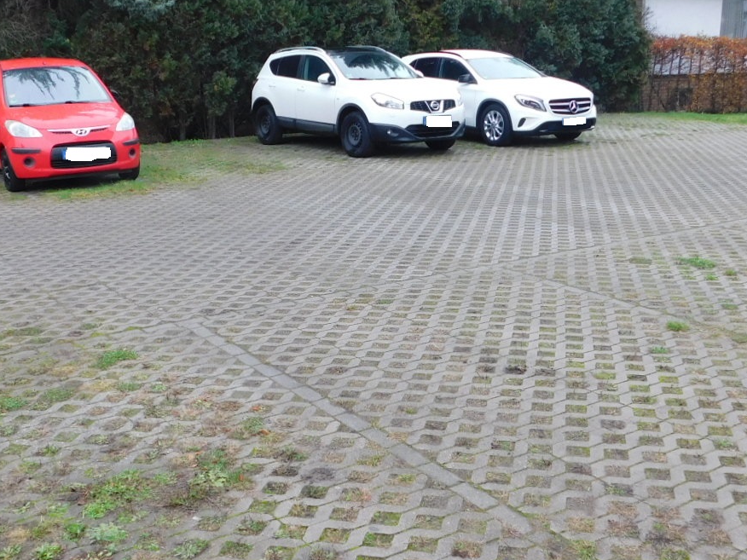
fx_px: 906
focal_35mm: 42
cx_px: 357
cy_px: 303
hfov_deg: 44.8
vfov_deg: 34.3
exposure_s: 1/50
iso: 125
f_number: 3
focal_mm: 4
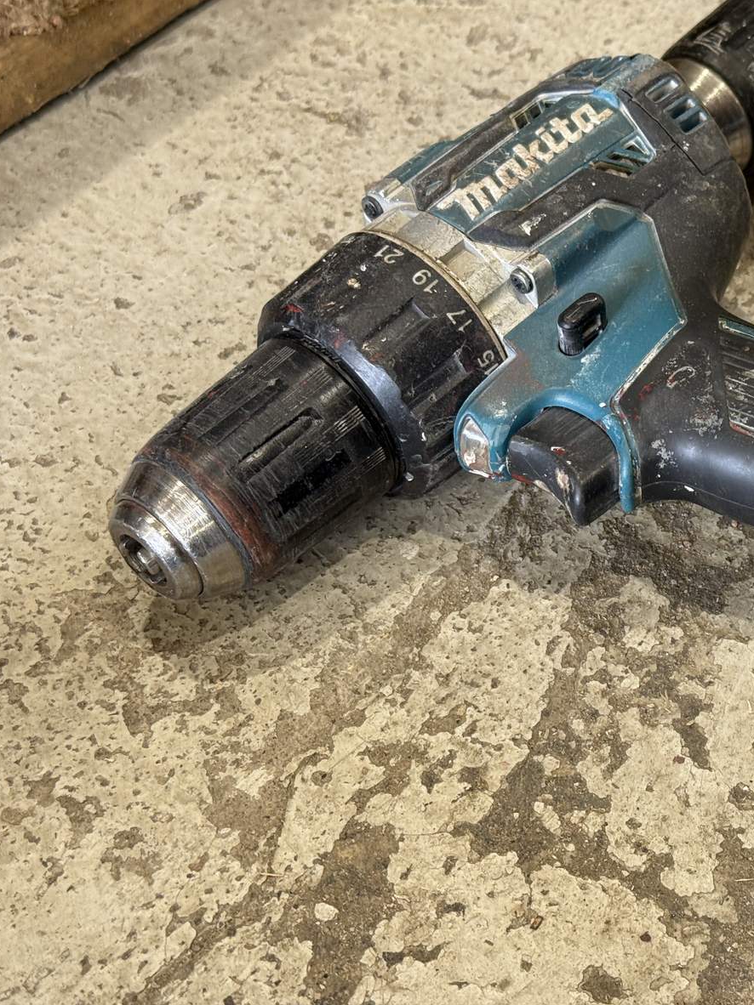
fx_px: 1888
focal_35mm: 65
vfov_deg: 29.8
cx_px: 661
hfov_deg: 22.1
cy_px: 496
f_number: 1.78
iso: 100
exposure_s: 1/77
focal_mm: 6.76
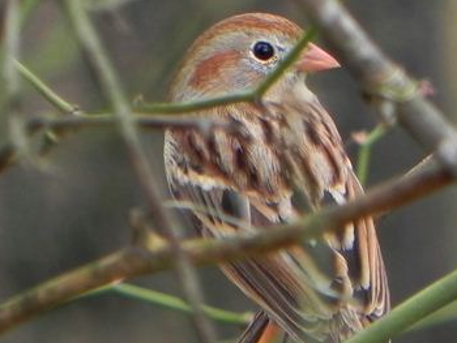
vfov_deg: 1.2
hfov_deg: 1.6
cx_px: 308
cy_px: 290
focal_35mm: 1239
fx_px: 16368
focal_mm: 120
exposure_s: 1/65.3
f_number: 5
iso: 160
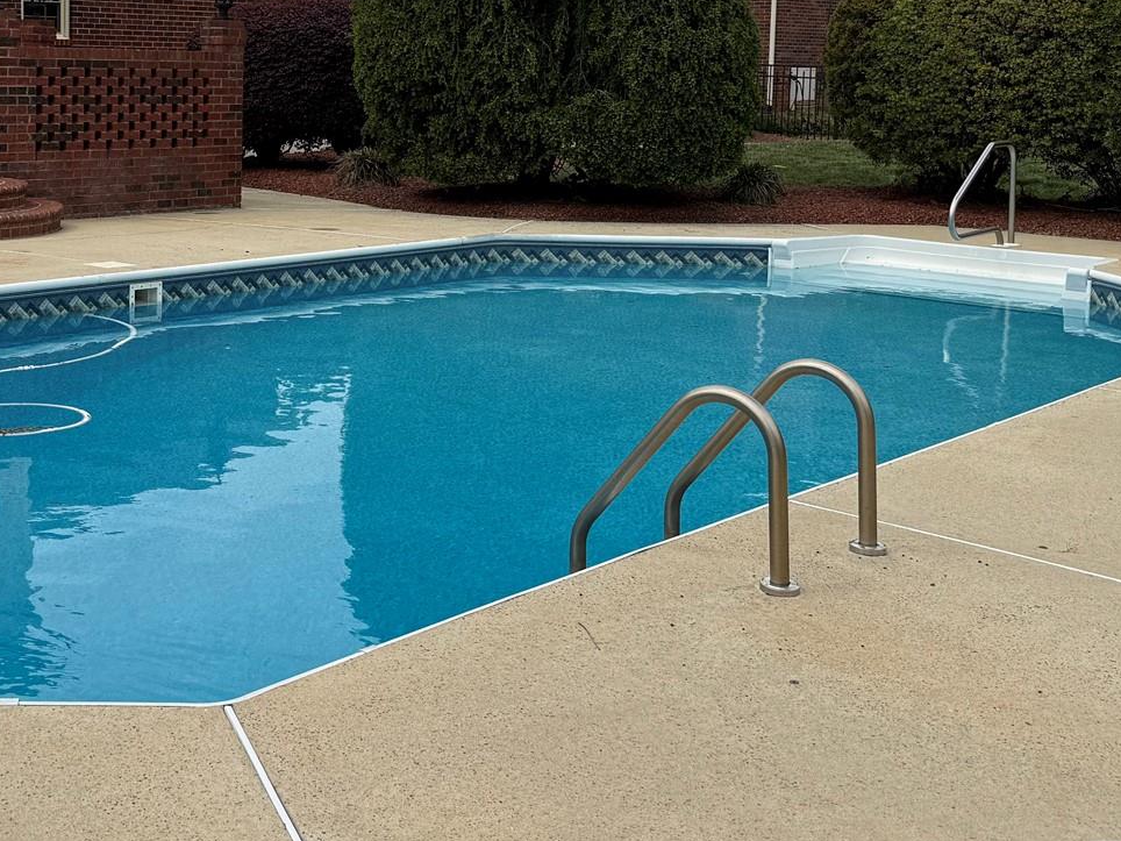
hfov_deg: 36.5
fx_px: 1652
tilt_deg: -3.6
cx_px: 270
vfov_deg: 28.0
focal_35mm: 51
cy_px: 176
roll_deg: -0.8
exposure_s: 1/5319
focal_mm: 6.76
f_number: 1.78
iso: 80
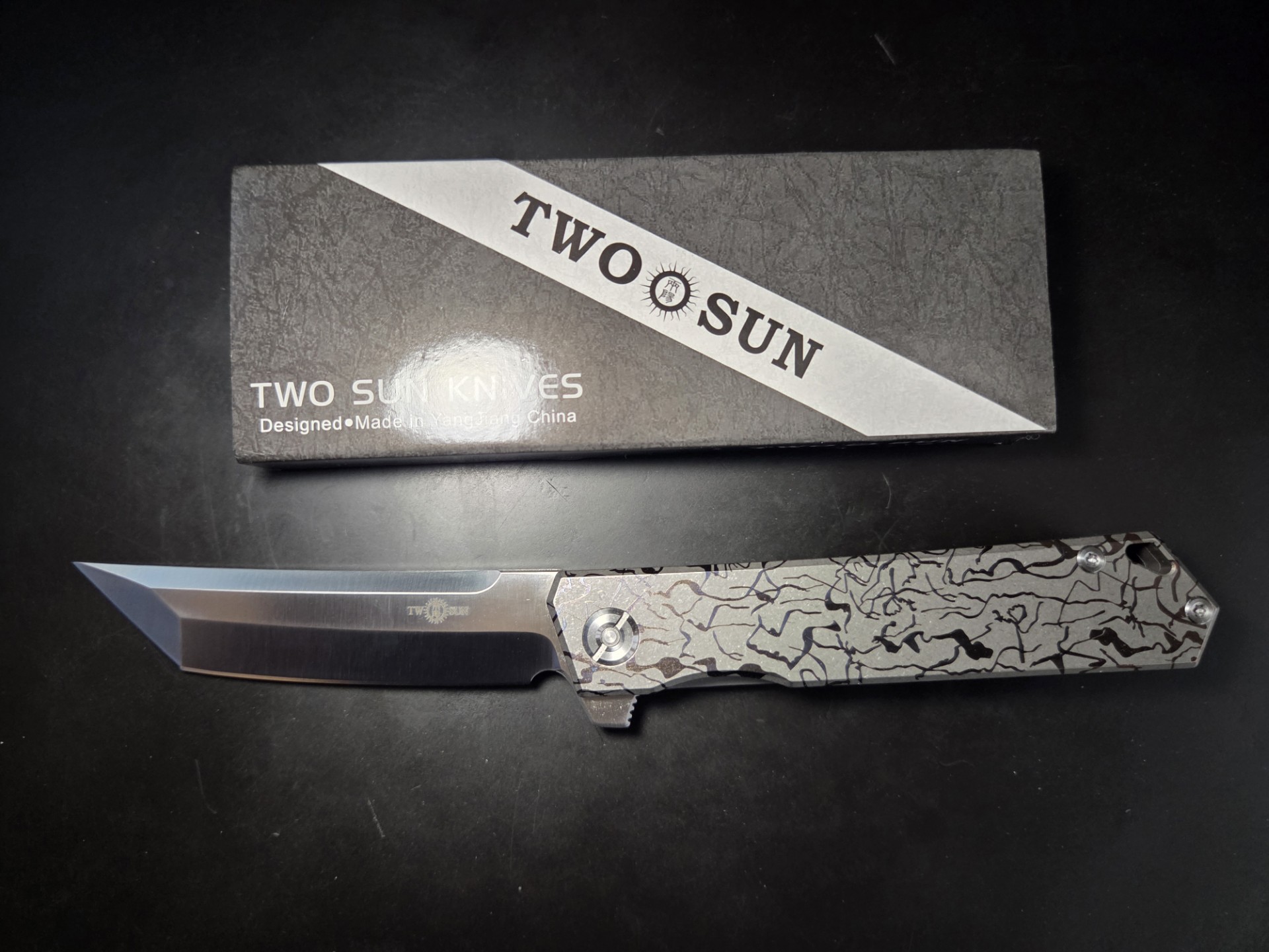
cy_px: 476
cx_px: 634
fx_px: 843
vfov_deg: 58.9
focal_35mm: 23
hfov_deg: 73.9
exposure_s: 1/51.3
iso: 400
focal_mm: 5.4
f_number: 1.8
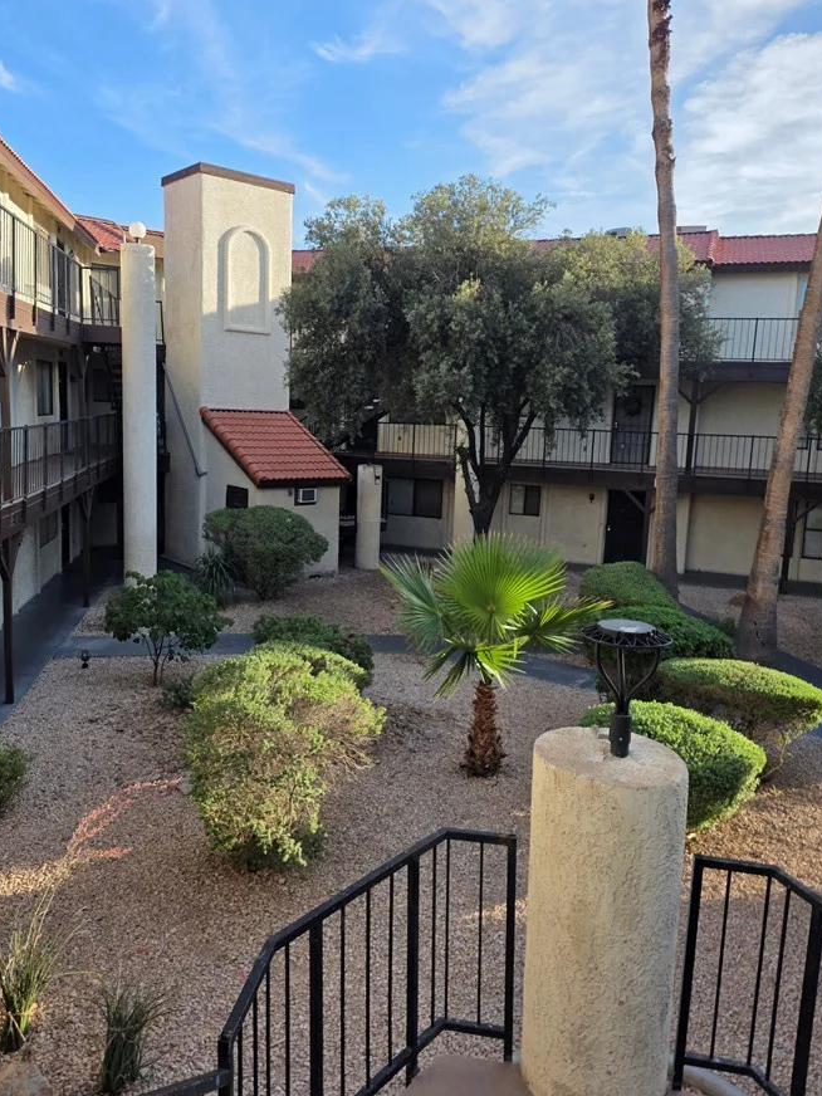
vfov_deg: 65.3
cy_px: 513
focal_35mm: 27
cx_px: 354
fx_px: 855
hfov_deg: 51.2
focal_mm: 6.25
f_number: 1.7
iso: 80
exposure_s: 1/2099
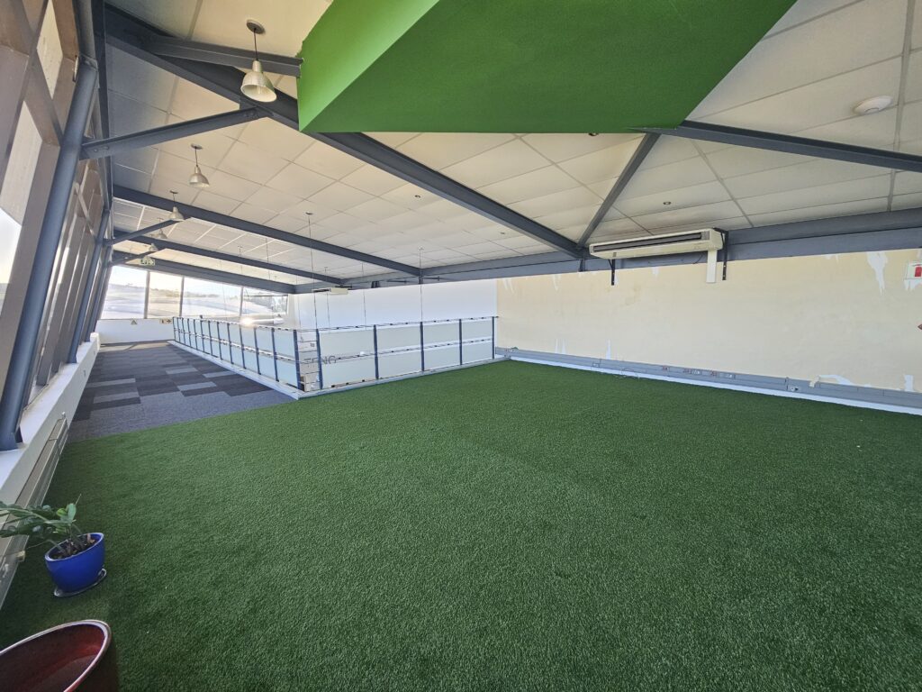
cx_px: 461
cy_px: 346
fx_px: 346
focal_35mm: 13
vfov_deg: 89.9
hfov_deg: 106.2
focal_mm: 2.2
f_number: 2.2
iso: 80
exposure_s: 1/100
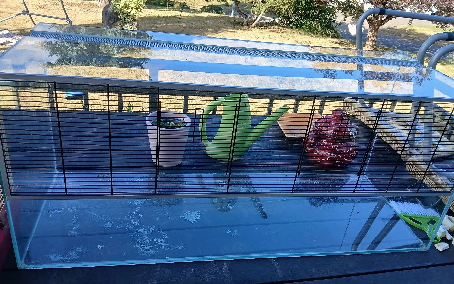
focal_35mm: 30
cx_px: 232
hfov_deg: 62.9
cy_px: 150
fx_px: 371
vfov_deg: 41.8
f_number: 1.8
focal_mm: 3.98
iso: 20
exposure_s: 1/149
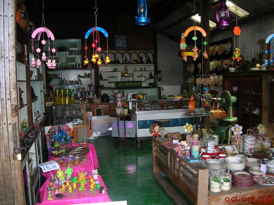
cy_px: 102
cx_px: 137
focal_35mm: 35
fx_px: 277
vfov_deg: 40.7
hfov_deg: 52.7
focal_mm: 5.8
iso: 70
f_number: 2.8
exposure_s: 1/60.1
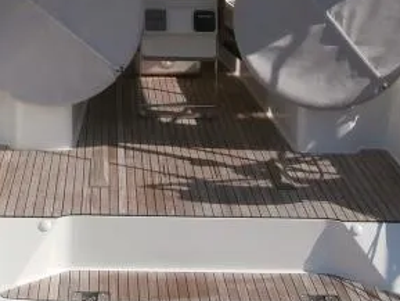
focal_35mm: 85
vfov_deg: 16.6
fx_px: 983
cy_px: -71
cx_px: 102
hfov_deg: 22.8
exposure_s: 1/400
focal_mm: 4.2
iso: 100
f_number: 7.9
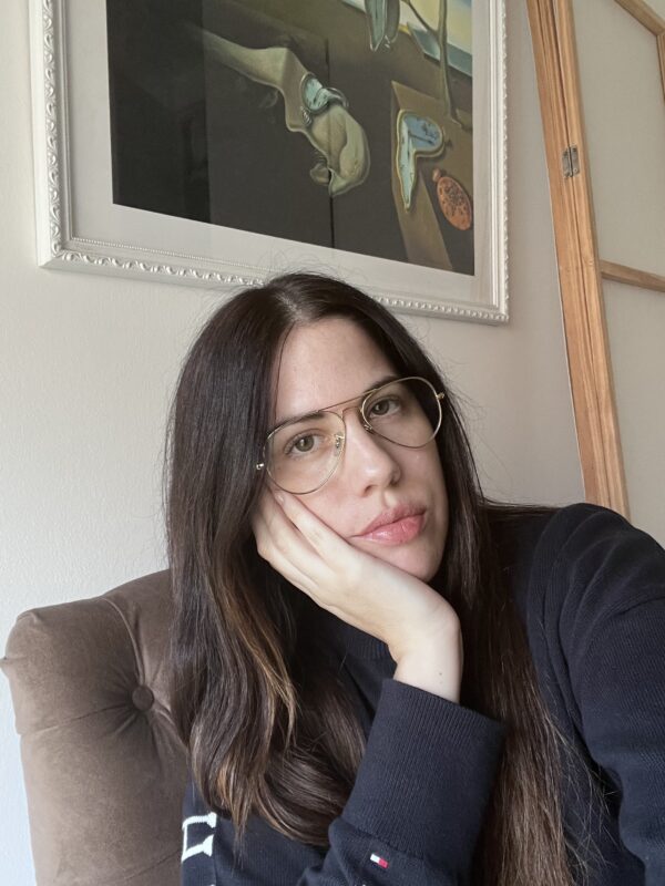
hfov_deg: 46.8
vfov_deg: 60.0
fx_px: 768
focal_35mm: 30
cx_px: 332
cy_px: 443
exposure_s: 1/60
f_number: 2.2
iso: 200
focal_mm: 2.71
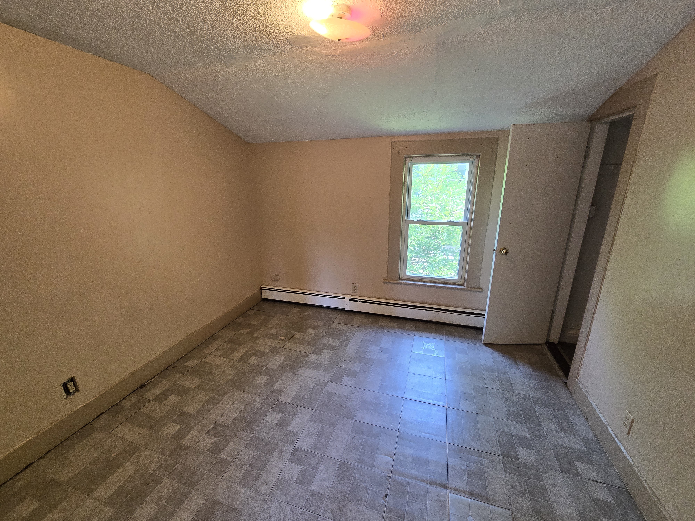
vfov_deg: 89.9
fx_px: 261
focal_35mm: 13
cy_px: 260
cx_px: 348
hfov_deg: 106.2
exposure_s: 1/60
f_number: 2.2
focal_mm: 2.2
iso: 250
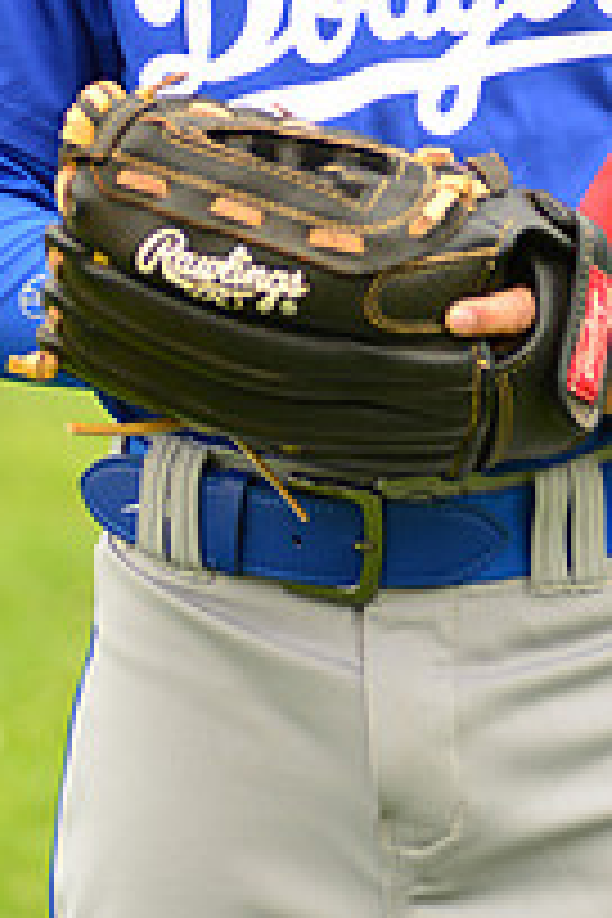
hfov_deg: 3.3
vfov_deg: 5.0
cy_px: -198
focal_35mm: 412
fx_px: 10505
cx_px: 394
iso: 160
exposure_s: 1/250
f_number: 5
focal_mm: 145
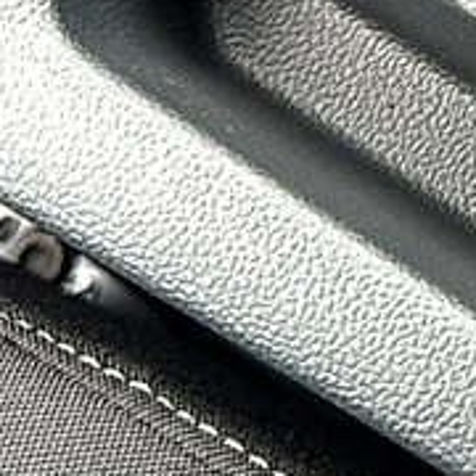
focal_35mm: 86
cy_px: -171
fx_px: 1338
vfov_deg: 18.5
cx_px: 838
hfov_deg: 16.9
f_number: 1.78
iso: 80
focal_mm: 6.86
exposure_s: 1/40
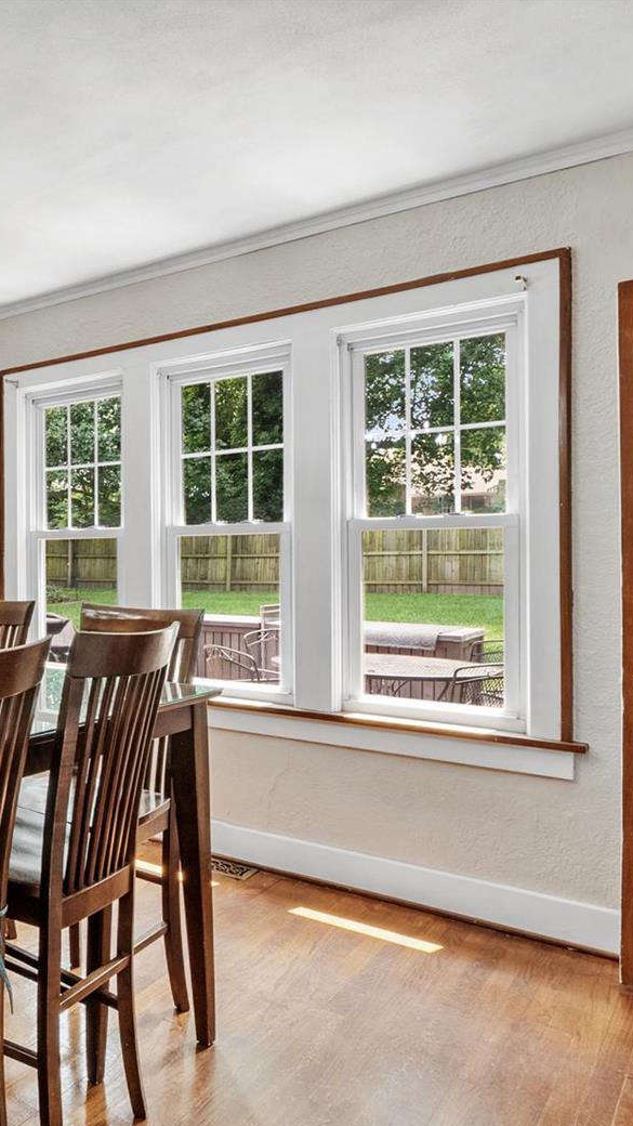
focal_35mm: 29
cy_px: 574
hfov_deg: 33.3
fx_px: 865
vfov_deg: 66.1
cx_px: -114
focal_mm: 9
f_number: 10
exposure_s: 1/6
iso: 400
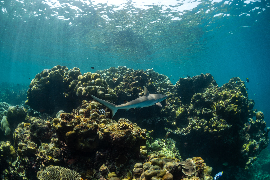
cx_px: 135
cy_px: 90
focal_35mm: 15
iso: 100
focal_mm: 15
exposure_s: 1/250
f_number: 5.6
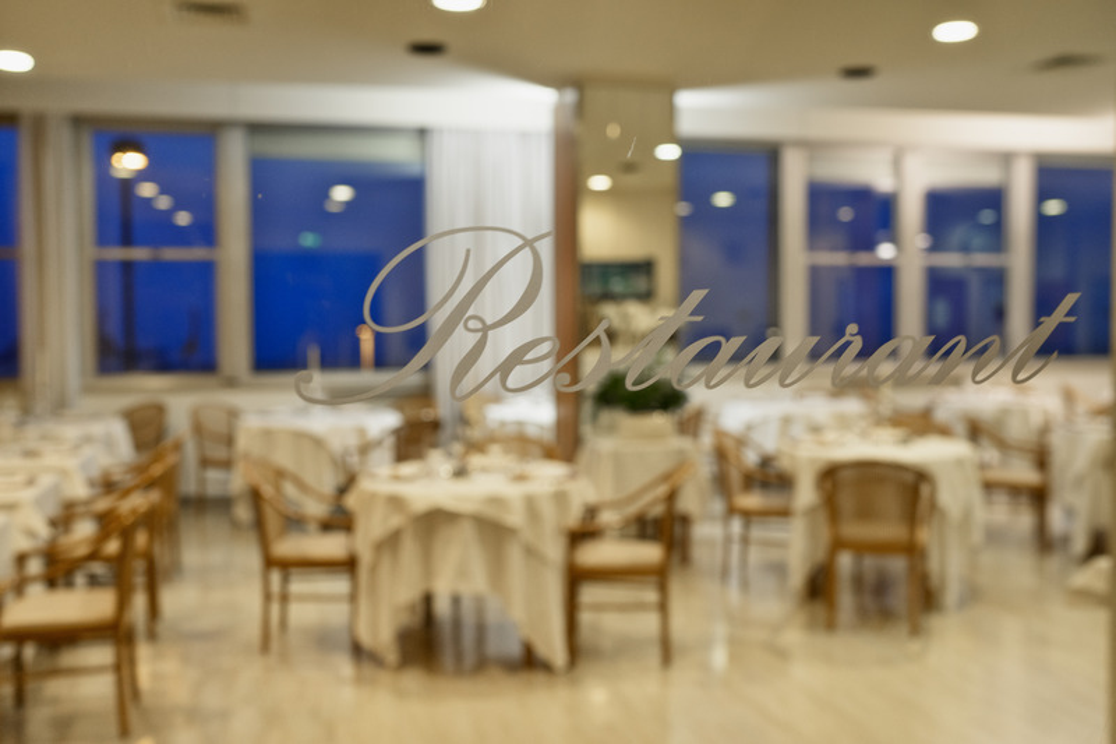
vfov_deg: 37.8
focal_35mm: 35
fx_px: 1085
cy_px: 372
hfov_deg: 54.4
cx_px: 558
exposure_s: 1/8
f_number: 4
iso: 400
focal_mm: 35
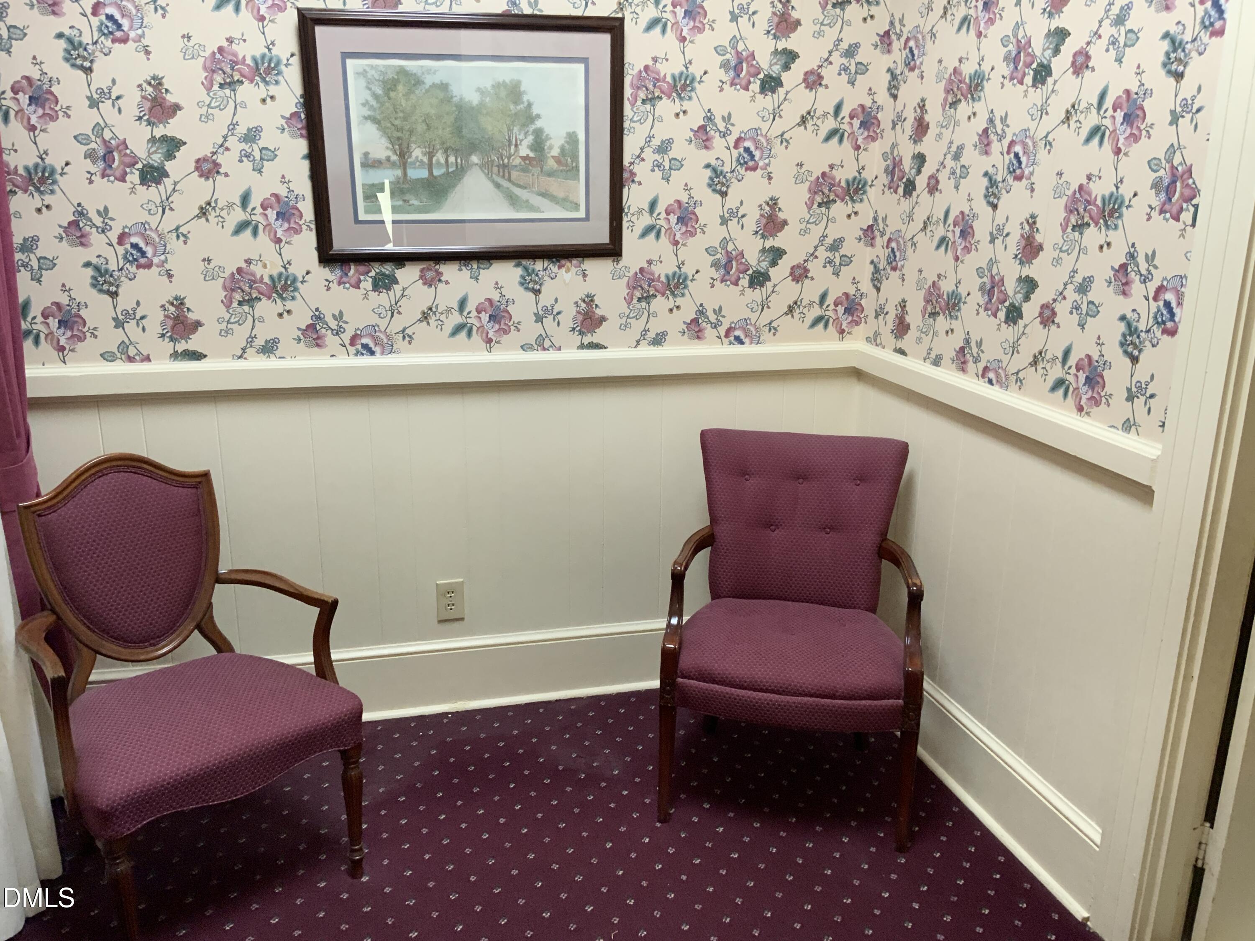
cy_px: 470
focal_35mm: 29
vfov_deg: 48.2
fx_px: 1051
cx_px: 628
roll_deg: -1.3
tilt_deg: -14.4
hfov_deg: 61.7
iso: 125
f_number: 1.8
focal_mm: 3
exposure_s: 1/60
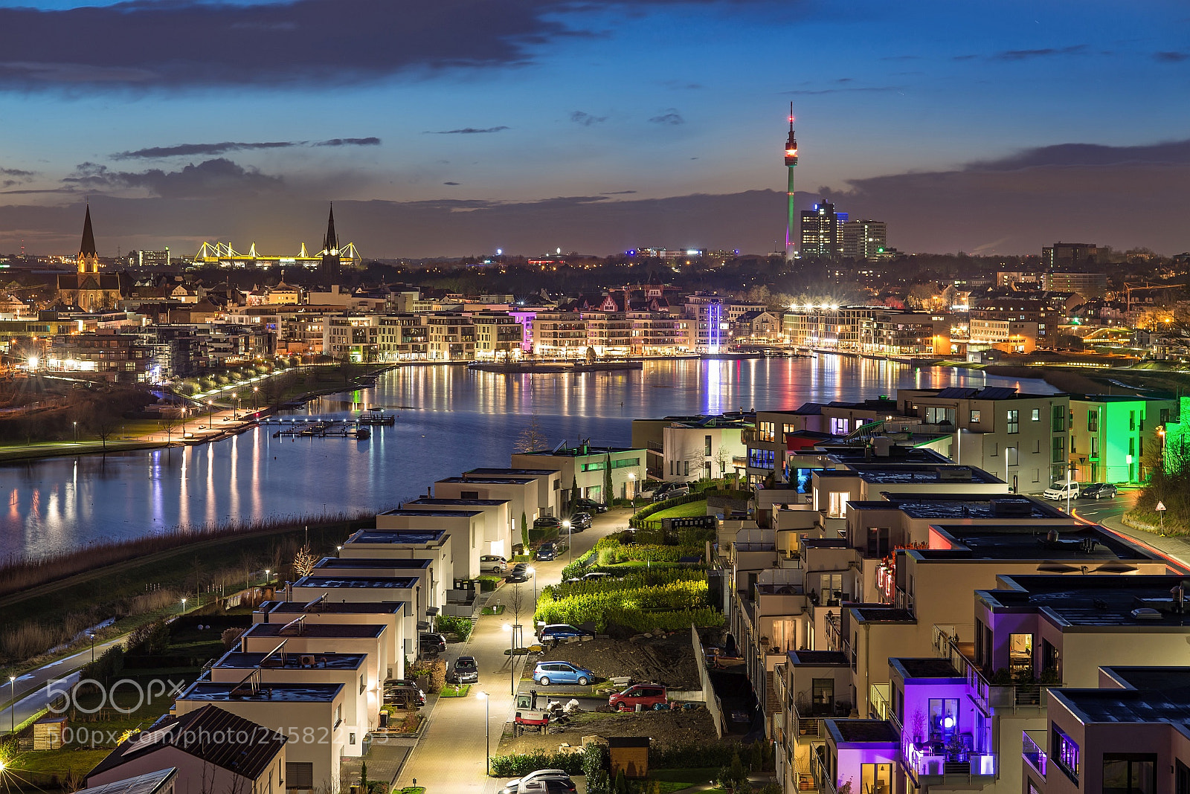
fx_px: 2811
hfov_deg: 23.9
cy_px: 397
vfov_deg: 16.1
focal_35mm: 85
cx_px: 595
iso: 100
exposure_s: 20
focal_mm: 85
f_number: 5.6
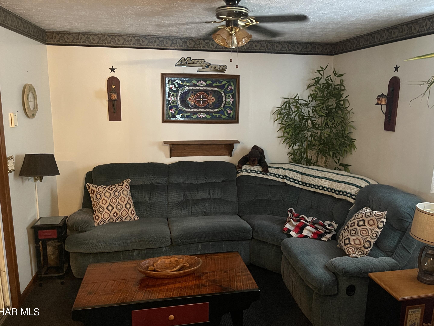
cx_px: 216
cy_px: 158
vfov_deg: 53.0
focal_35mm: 26
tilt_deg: -11.8
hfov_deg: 67.3
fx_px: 326
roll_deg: -0.7
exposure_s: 1/30
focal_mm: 5.1
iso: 640
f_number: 1.6
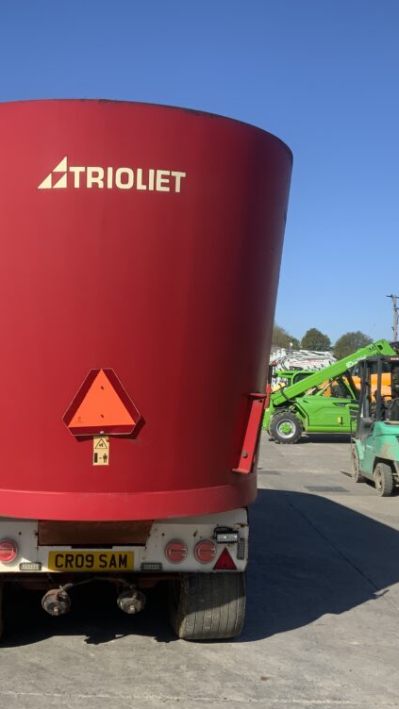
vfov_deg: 47.4
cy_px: 354
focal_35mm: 43
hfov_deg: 27.6
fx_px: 809
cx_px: 150
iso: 16
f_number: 1.8
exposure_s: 1/1848
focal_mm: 3
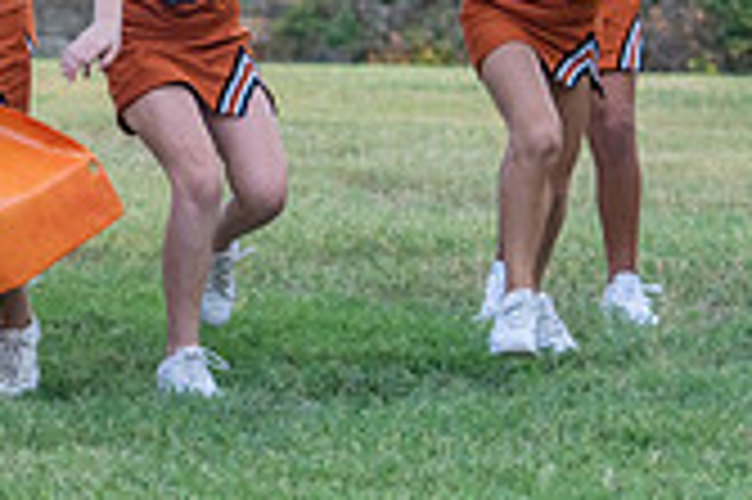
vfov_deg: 5.6
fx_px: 5071
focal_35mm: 243
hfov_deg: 8.4
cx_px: -230
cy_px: -7
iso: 1600
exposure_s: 1/1000
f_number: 4
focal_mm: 70
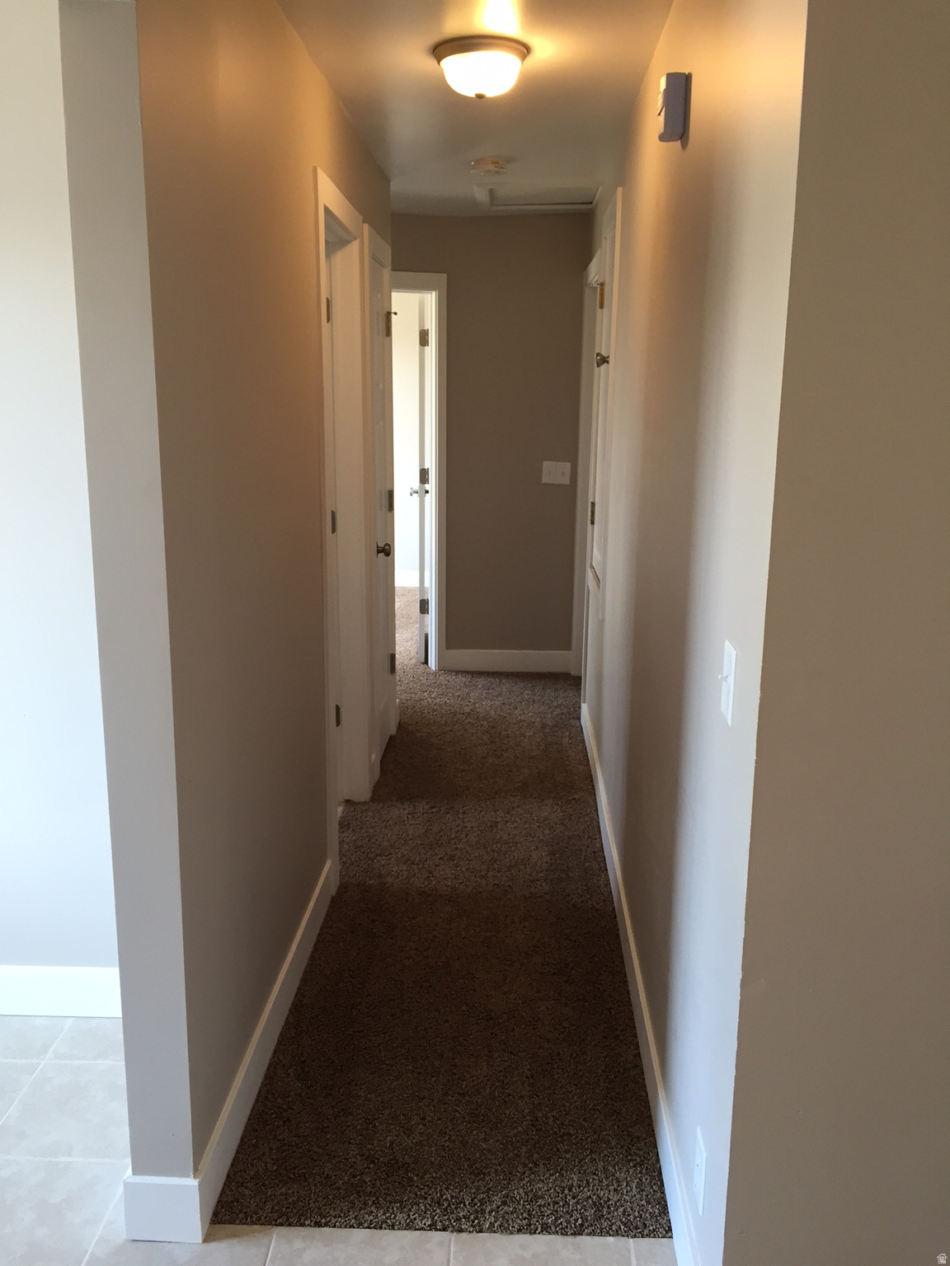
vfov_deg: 61.7
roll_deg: -0.2
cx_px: 475
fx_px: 1061
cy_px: 633
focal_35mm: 29
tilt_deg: -12.2
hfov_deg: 48.2
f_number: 2.2
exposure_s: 1/30
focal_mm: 4.15
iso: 64
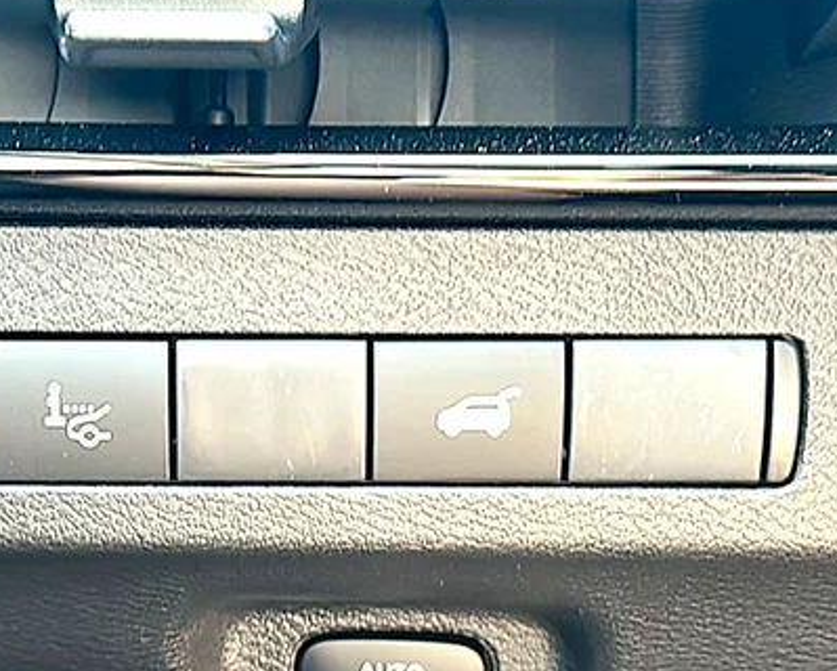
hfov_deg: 28.9
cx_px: 275
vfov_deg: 23.3
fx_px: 1612
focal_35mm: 65
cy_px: 488
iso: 125
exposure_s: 1/40
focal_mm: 6.86
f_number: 1.78
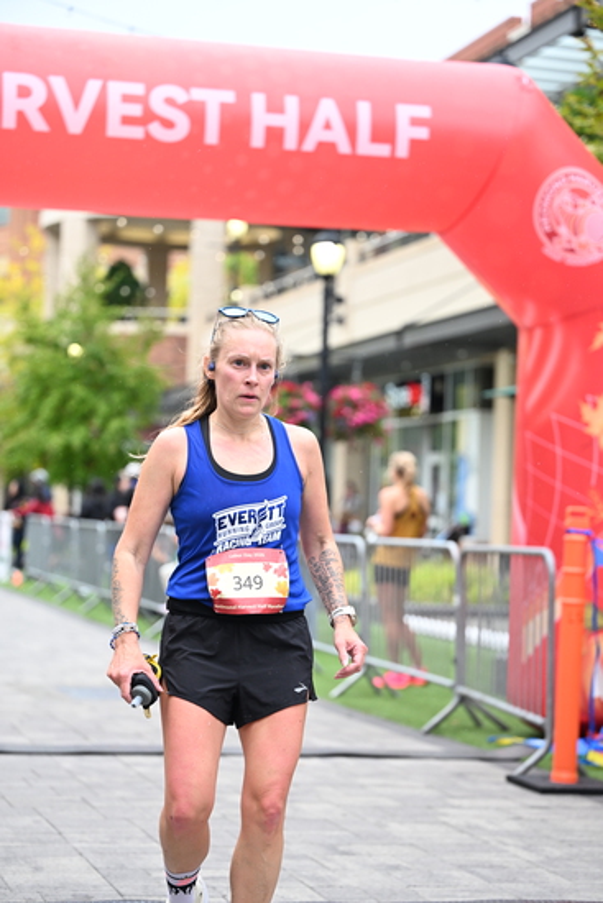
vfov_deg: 25.1
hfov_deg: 16.9
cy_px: 452
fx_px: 2034
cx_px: 302
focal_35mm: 81
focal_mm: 81
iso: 1250
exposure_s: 1/1600
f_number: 2.8
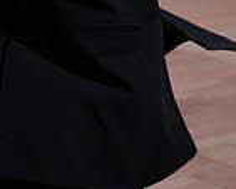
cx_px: -78
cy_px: -161
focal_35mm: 251
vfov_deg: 6.0
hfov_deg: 7.6
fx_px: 1754
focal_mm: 65
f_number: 4
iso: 4000
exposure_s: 1/500
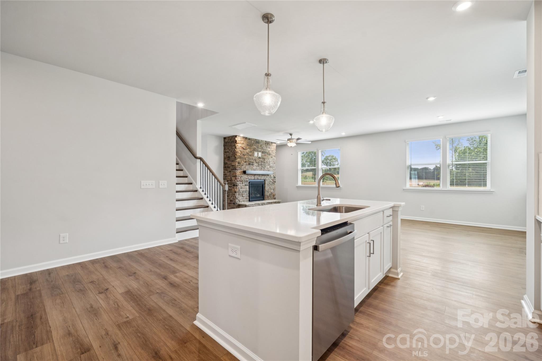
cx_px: 271
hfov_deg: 104.3
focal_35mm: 14
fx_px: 211
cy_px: 180
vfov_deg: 81.2
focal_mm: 14
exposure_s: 1/25
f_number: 7.1
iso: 160
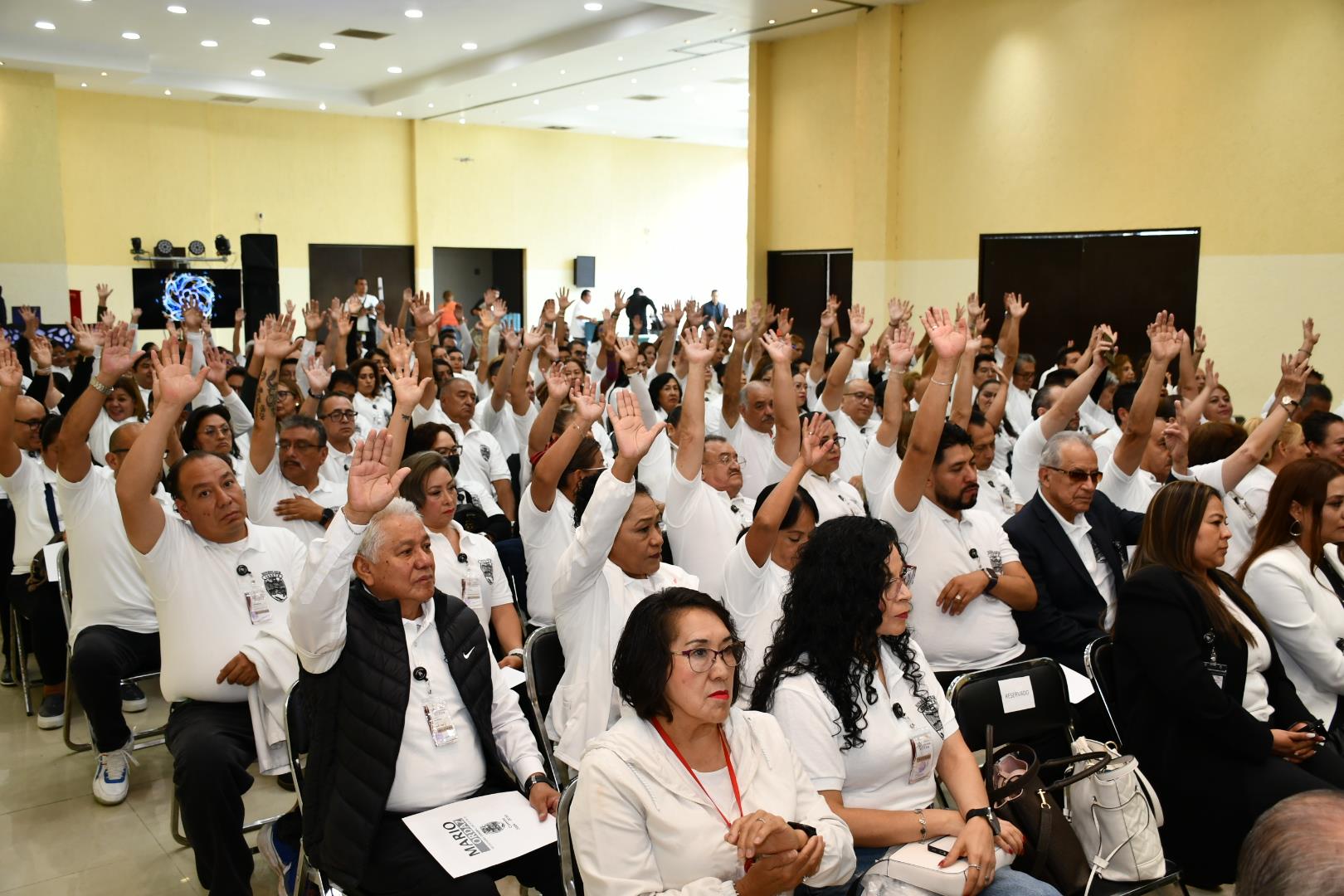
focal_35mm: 34
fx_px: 1269
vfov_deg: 38.9
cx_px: 672
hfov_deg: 55.8
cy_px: 448
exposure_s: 1/60
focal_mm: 23
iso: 500
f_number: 4
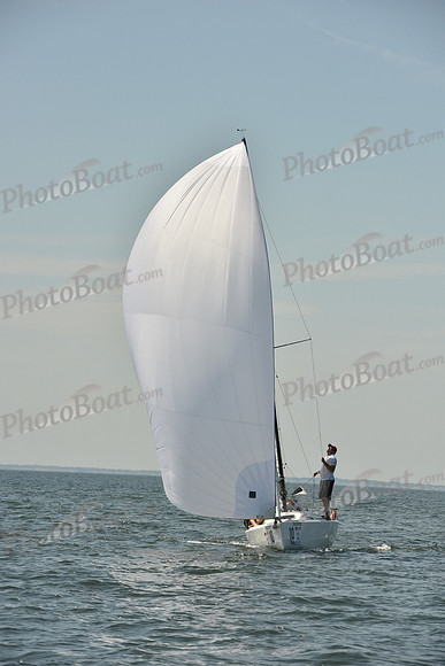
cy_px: 333
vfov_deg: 10.5
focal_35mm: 195
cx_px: 222
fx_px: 3613
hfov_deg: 7.0
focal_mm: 195
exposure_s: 1/1000
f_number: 13
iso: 320
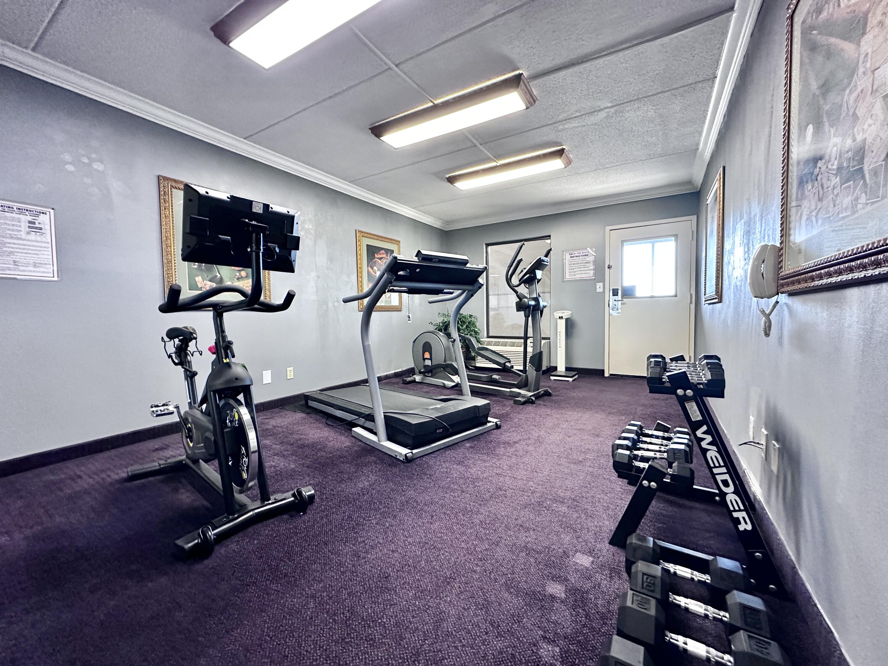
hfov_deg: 102.1
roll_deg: +1.3
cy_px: 333
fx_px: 359
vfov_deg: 85.7
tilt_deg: -2.4
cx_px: 444
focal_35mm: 14
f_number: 2.2
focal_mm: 2.22
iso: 640
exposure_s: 1/60
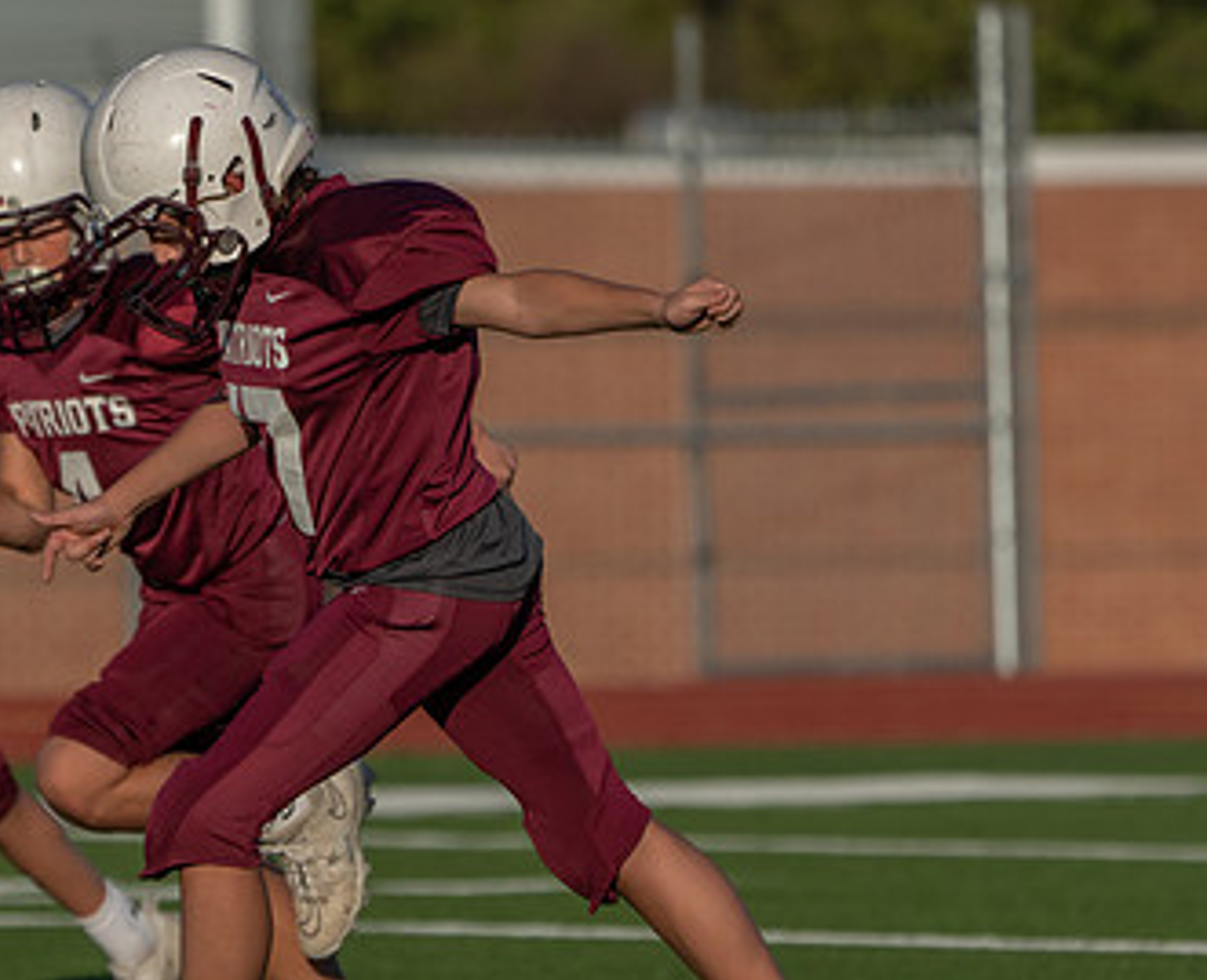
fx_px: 25772
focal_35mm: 717
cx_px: 399
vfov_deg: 2.2
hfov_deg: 2.7
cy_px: 585
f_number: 5.6
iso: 125
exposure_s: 1/1250
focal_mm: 318
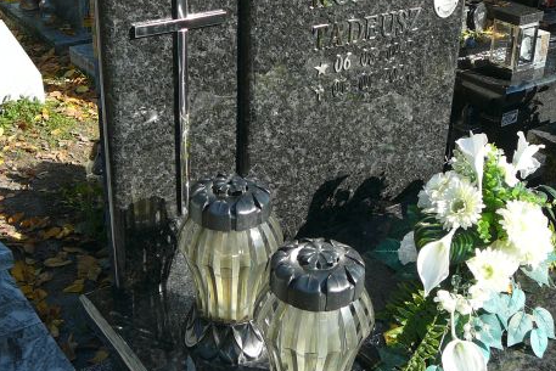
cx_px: 288
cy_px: 163
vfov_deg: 26.5
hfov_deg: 38.9
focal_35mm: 51
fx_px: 788
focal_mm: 5.2
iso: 80
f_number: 2.8
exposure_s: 1/640
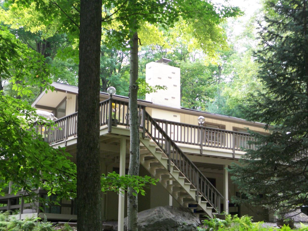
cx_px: 154
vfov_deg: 24.0
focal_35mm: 61
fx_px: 543
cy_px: 116
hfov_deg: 31.7
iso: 125
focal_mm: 9.9
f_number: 4.1
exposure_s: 1/60
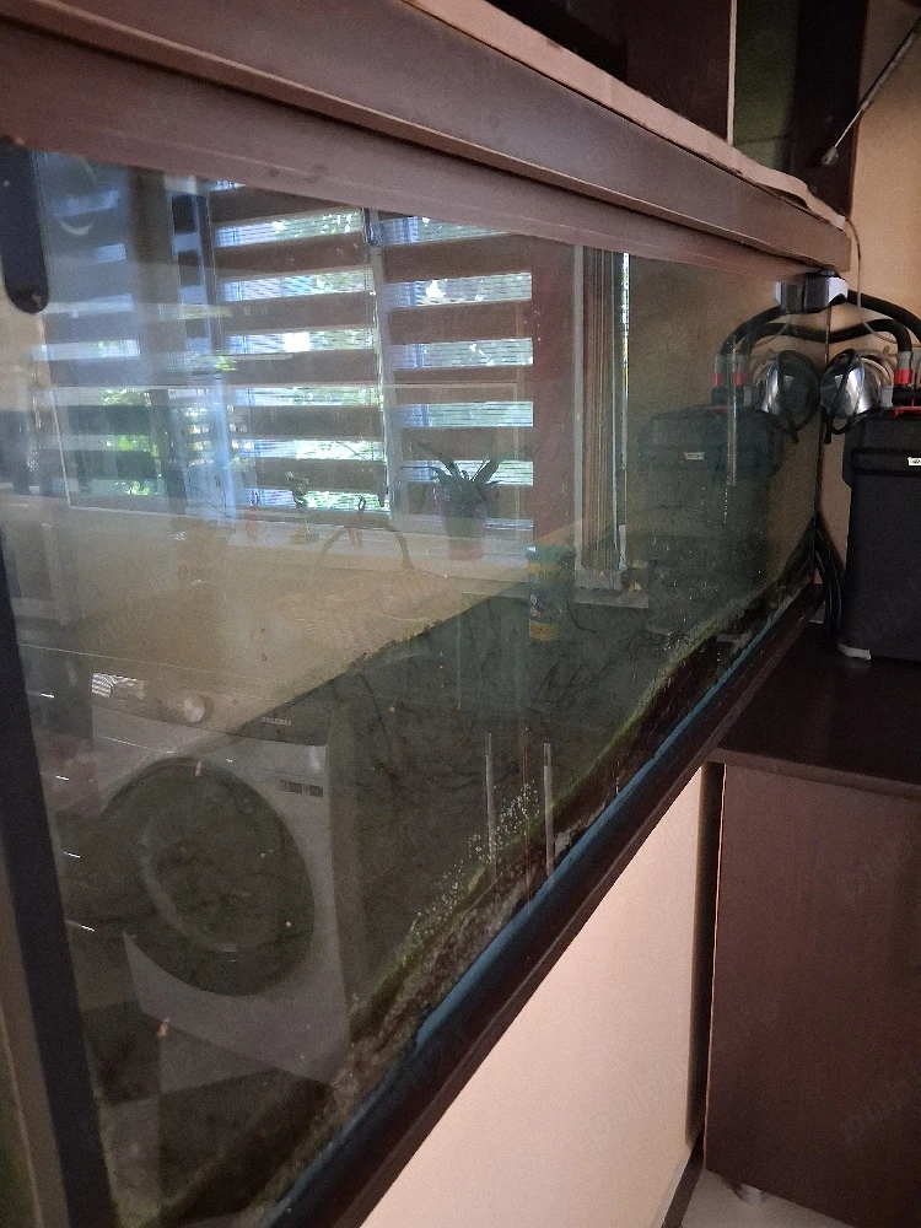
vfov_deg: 65.3
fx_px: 958
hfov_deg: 51.4
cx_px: 460
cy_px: 614
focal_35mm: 27
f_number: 1.8
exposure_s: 1/25
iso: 640
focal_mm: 4
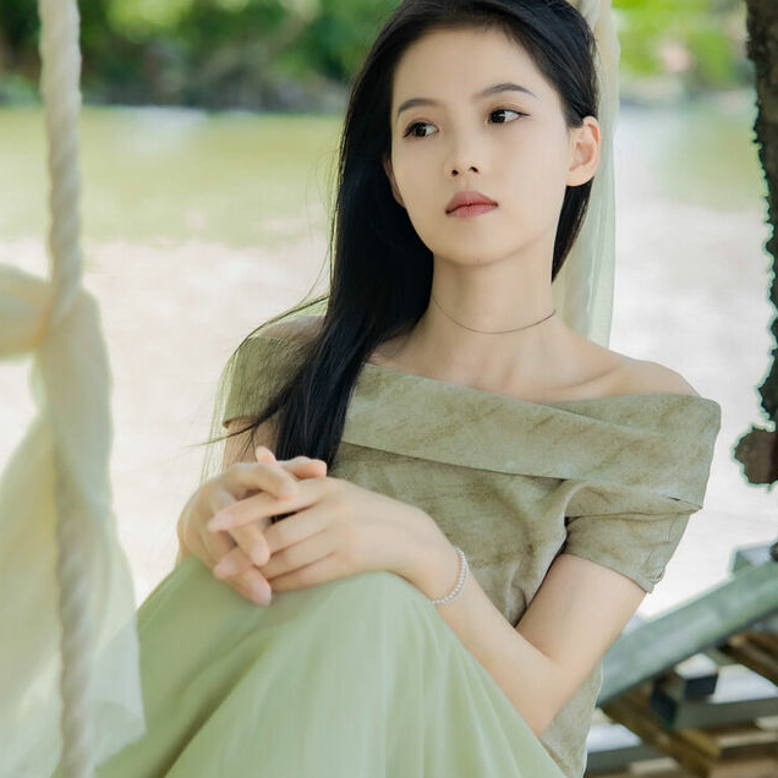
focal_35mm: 122
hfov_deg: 14.3
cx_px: 431
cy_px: 487
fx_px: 3102
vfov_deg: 14.3
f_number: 2.8
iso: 100
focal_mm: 58
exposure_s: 1/250
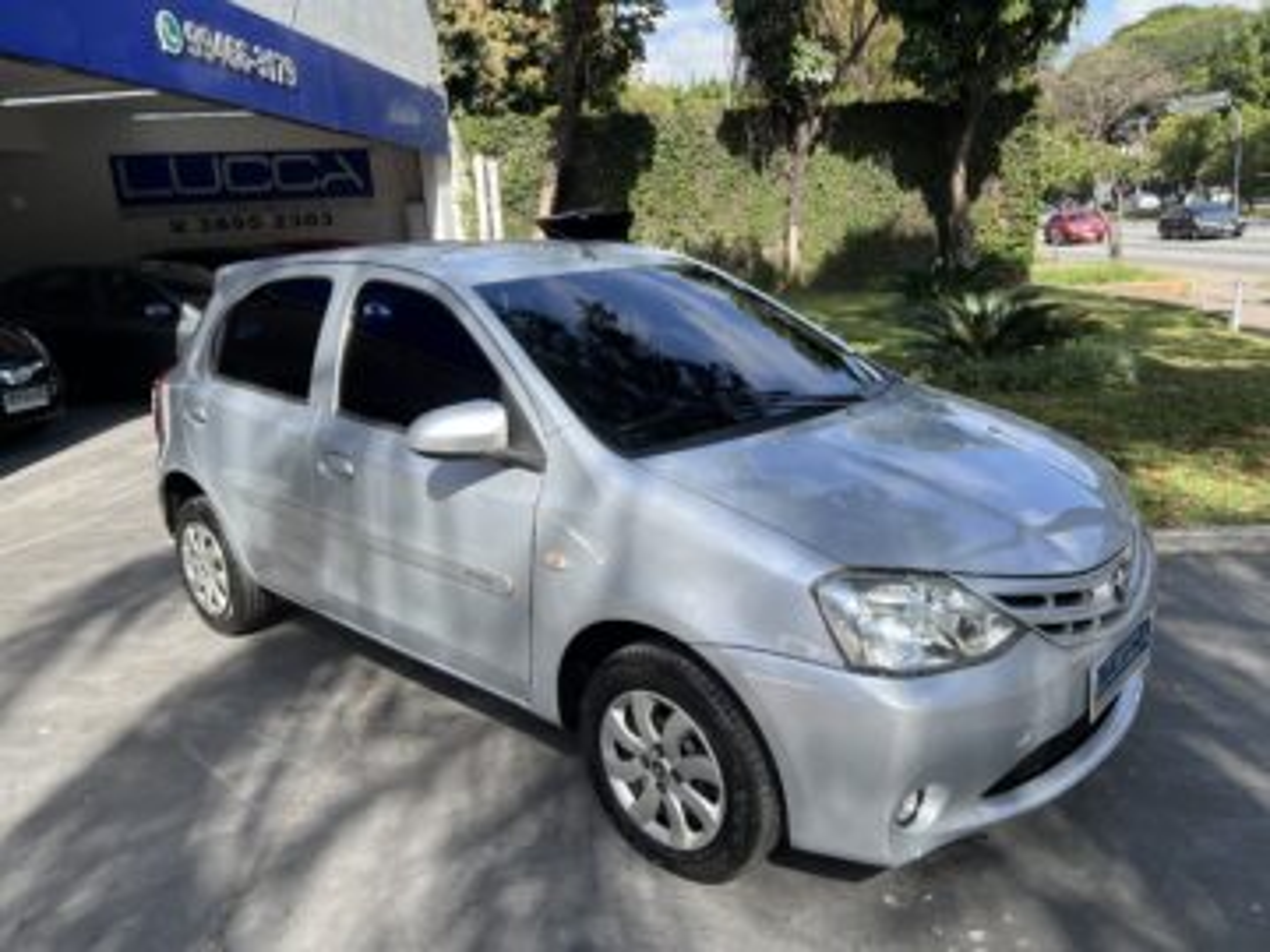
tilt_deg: -15.0
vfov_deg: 53.1
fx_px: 954
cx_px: 635
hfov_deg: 67.3
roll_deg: +4.1
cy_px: 476
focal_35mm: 26
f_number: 1.5
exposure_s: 1/1575
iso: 50
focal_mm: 5.7
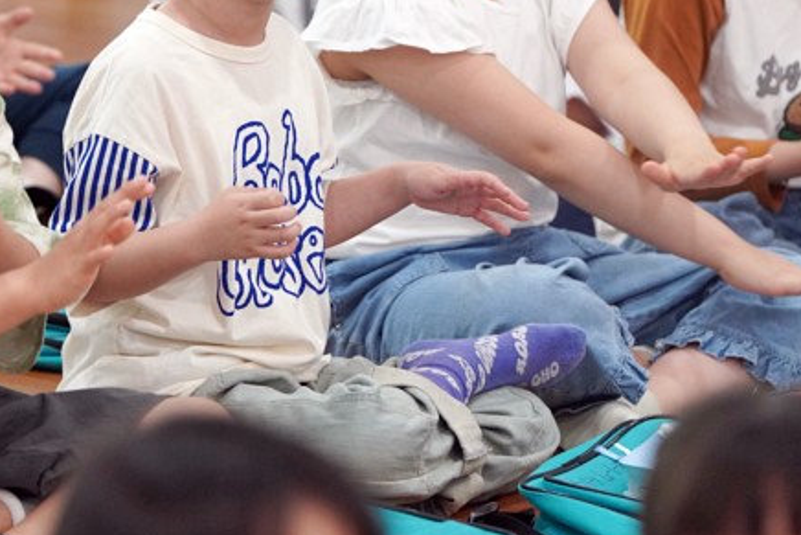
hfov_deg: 5.0
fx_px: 9192
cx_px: 220
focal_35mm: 413
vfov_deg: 3.3
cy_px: 7
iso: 2500
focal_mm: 200
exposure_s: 1/250
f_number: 4
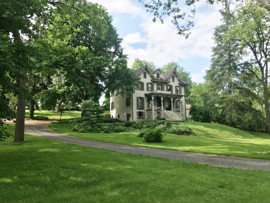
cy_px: 102
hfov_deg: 63.4
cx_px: 135
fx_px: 218
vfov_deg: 49.7
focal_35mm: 28
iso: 20
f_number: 1.8
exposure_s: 1/1277
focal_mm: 3.99
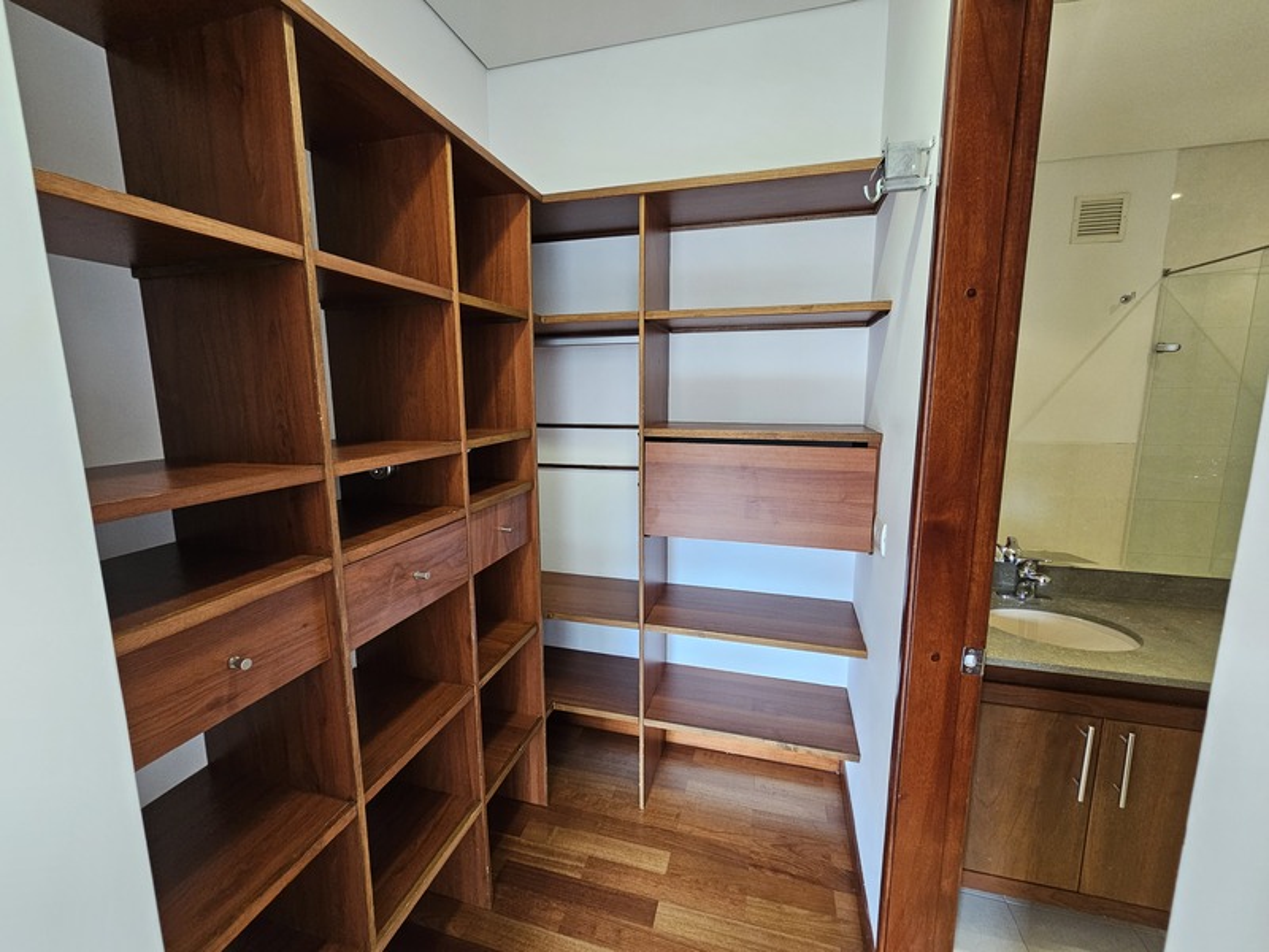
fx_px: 477
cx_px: 634
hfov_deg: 106.2
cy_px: 476
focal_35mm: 13
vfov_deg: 89.9
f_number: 2.2
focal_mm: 2.2
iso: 320
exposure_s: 1/77.4
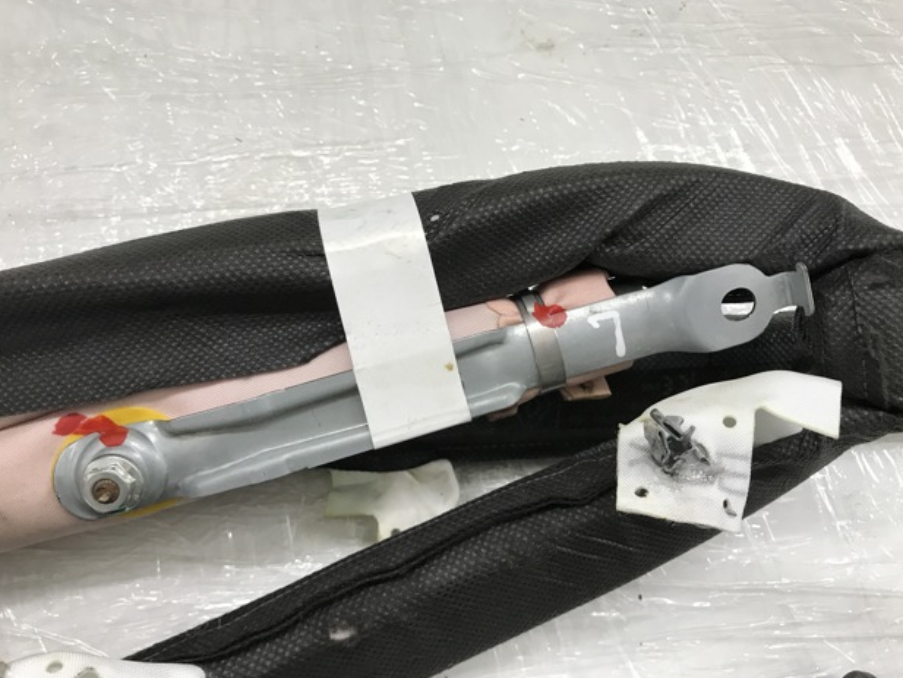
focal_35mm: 29
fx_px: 757
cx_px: 458
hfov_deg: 61.6
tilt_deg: -71.8
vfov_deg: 48.2
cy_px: 336
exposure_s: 1/33
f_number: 1.8
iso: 40
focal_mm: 3.99
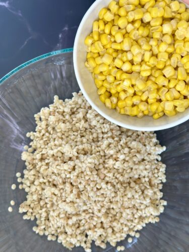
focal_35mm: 48
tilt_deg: -75.5
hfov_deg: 30.3
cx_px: 94
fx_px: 349
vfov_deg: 39.7
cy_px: 126
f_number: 1.78
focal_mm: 6.86
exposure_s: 1/127
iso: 64
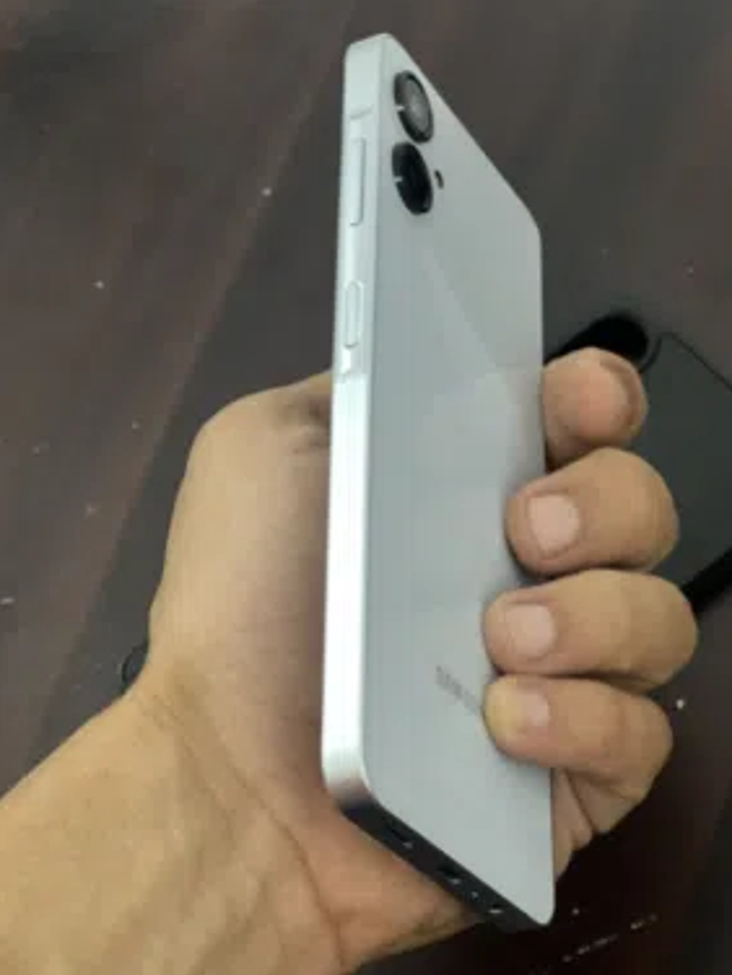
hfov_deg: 18.0
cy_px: 498
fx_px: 2312
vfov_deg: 23.8
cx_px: 345
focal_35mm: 82
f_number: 2.8
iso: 500
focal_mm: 9
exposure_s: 1/14
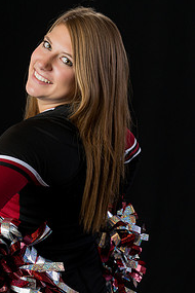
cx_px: 42
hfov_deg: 17.2
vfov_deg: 25.5
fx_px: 642
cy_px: 194
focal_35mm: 79
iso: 100
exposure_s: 1/200
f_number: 7.1
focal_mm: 50
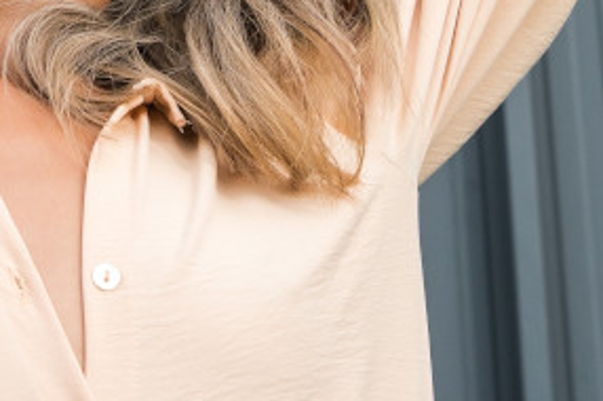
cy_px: -222
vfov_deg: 9.0
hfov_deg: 13.9
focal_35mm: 147
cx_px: 101
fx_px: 2459
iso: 500
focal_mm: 35
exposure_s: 1/640
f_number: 5.6
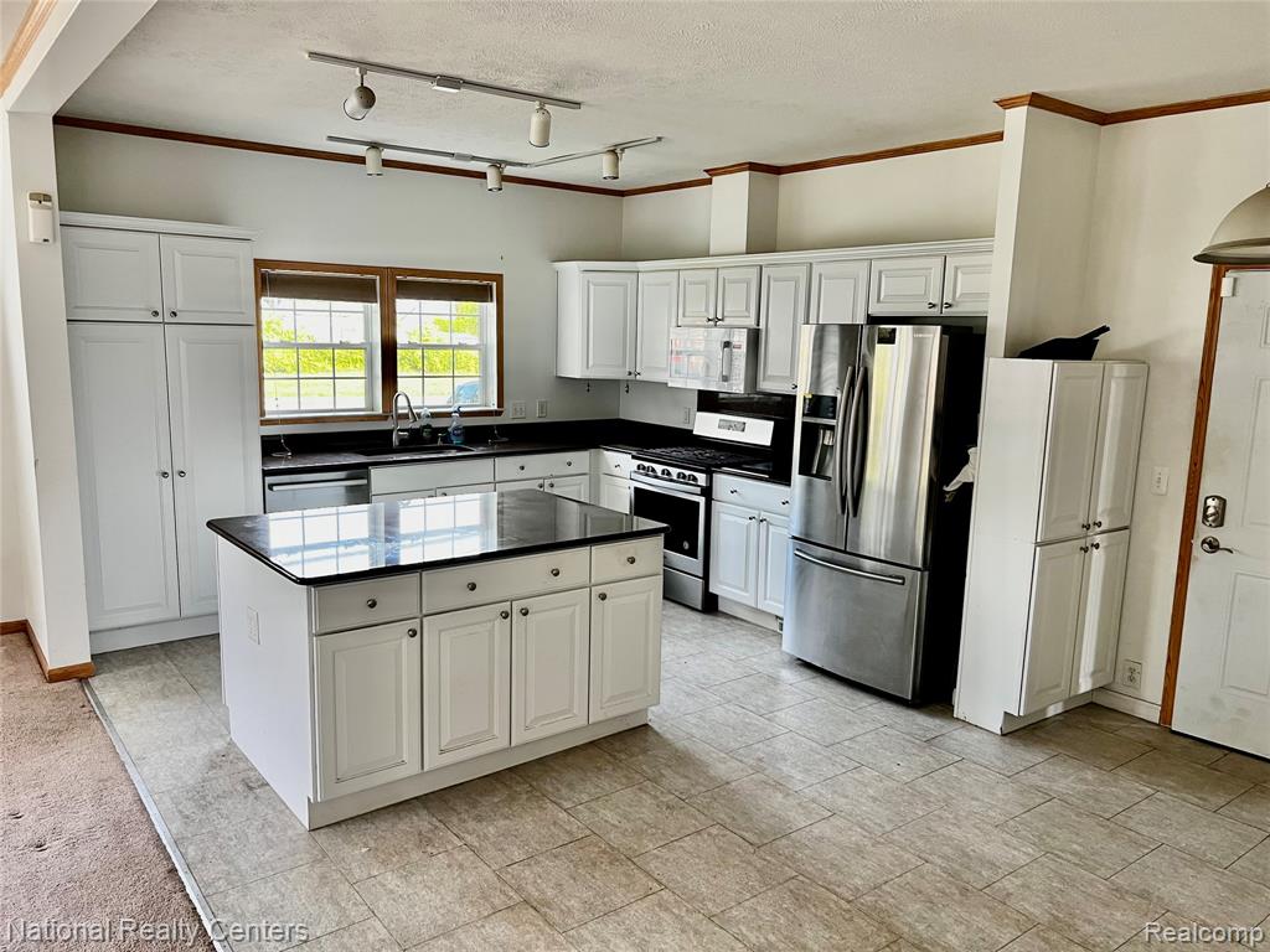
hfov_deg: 67.3
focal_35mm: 26
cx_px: 635
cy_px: 476
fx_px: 954
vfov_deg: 53.1
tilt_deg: -10.0
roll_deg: -1.5
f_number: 1.5
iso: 125
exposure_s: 1/81
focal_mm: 5.7
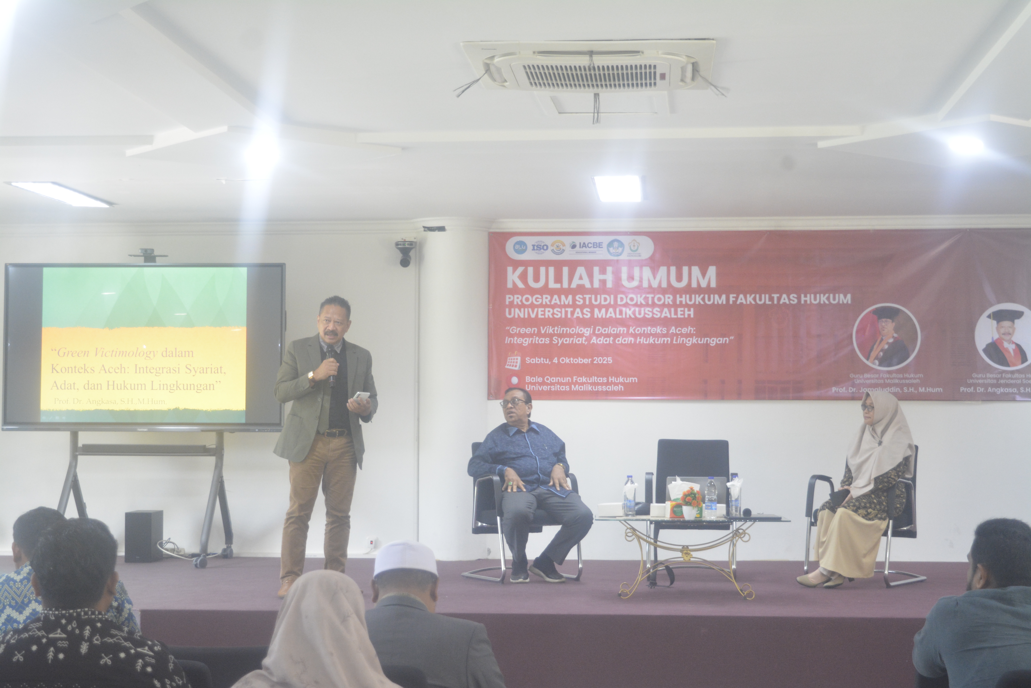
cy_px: 344
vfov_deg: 22.6
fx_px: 1719
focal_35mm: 60
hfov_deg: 33.4
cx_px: 516
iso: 1600
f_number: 5
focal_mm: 40
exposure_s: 1/50
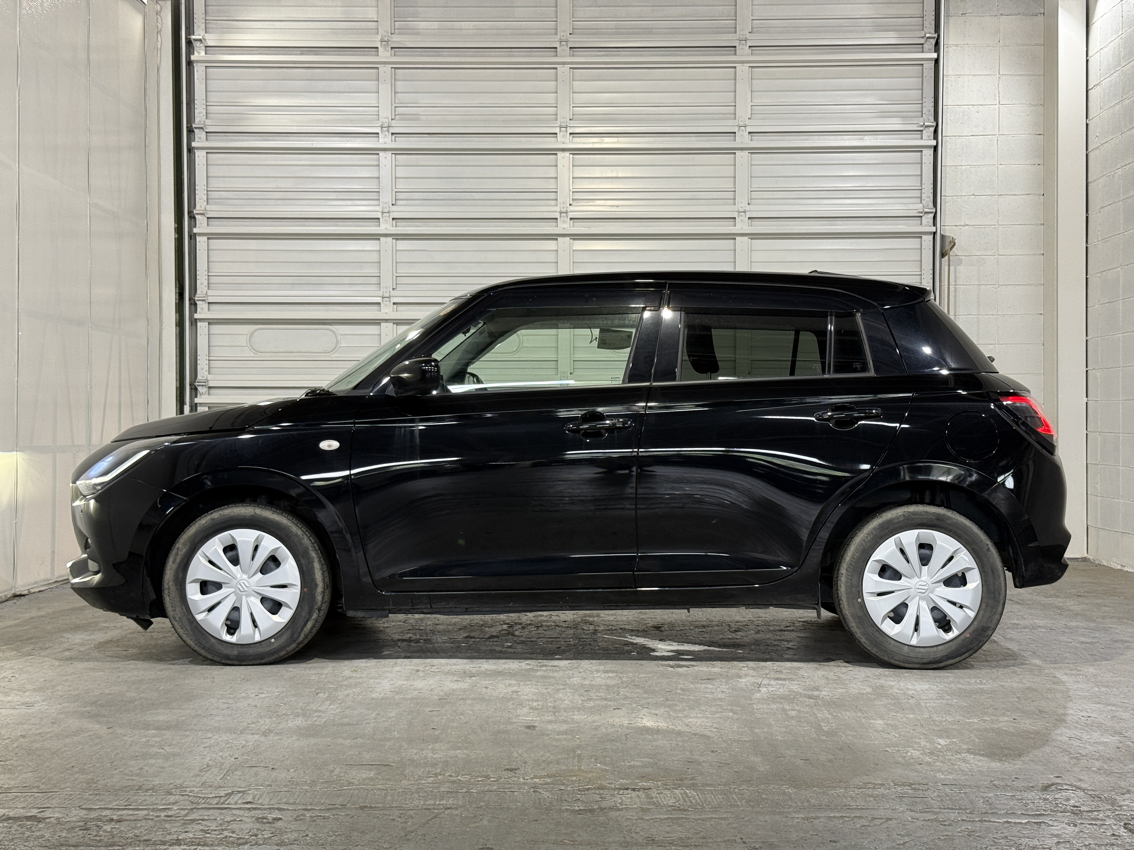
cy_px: 425
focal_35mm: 48
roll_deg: +0.0
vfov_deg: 30.3
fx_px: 1572
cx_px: 567
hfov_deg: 39.7
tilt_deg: +0.2
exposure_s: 1/60
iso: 100
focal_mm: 6.76
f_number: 1.78
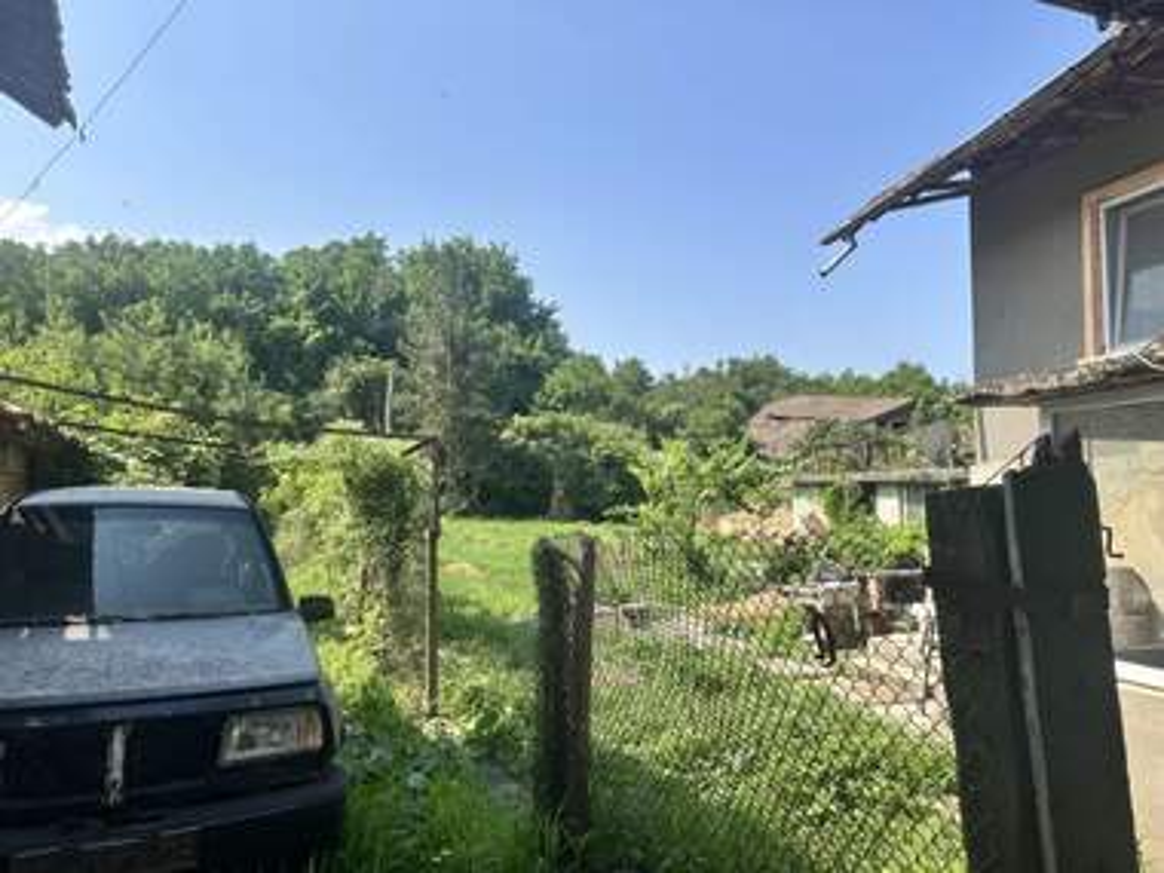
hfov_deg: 71.6
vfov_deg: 56.8
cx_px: 582
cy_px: 436
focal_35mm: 24
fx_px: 807
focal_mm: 6.86
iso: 80
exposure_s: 1/3247
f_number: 1.78
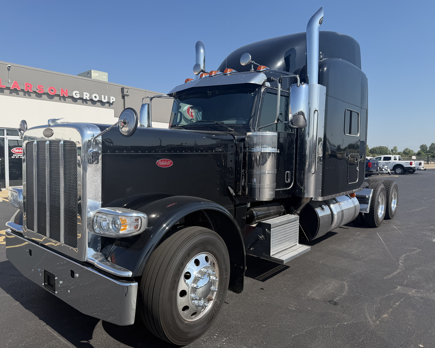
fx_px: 322
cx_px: 212
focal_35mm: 25
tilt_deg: -0.2
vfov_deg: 56.8
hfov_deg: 68.1
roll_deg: -0.3
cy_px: 174
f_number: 1.78
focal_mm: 6.76
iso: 80
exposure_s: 1/3759
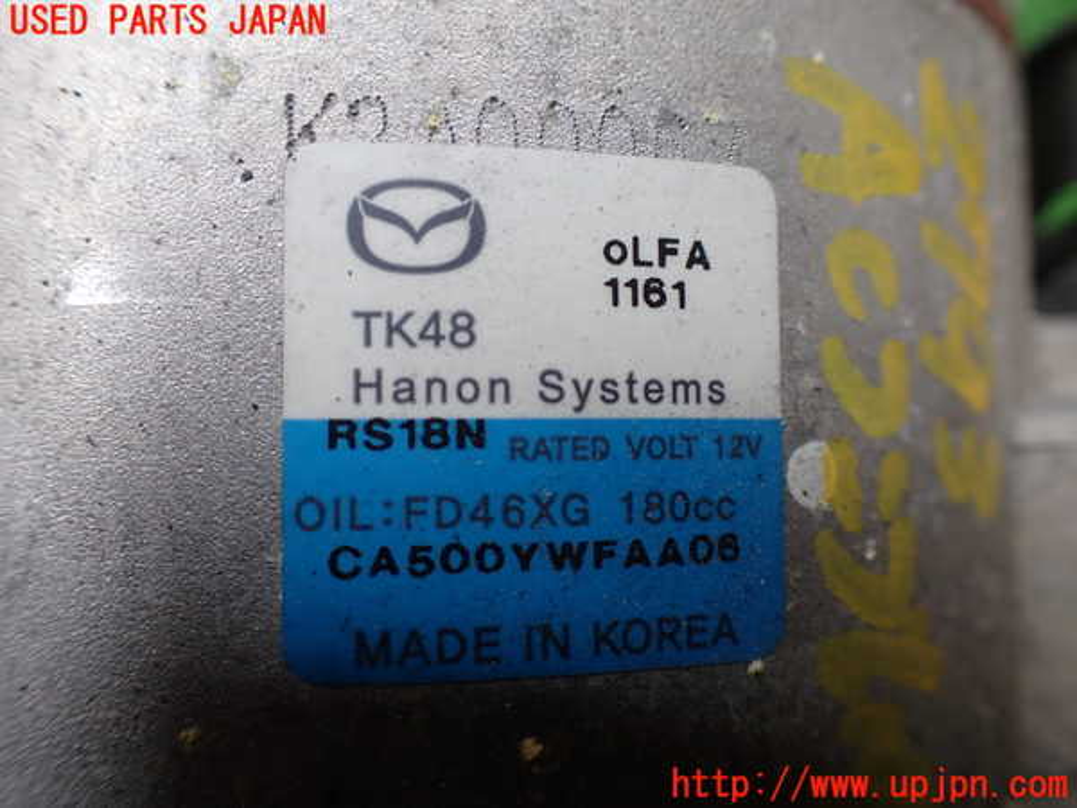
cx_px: 538
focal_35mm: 30
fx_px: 933
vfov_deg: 46.8
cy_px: 404
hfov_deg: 60.0
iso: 200
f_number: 2.3
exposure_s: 1/125
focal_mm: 5.4
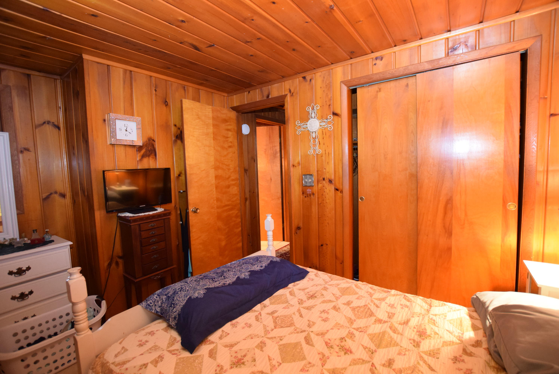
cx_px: 280
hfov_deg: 100.3
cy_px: 187
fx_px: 233
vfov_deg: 77.4
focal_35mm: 15
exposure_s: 1/60
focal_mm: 10
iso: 2000
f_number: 3.5
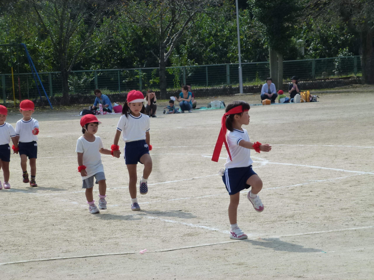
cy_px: 140
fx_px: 1534
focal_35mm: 142
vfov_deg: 10.4
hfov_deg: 13.9
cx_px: 187
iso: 160
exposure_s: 1/800
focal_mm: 25.5
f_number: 5.3
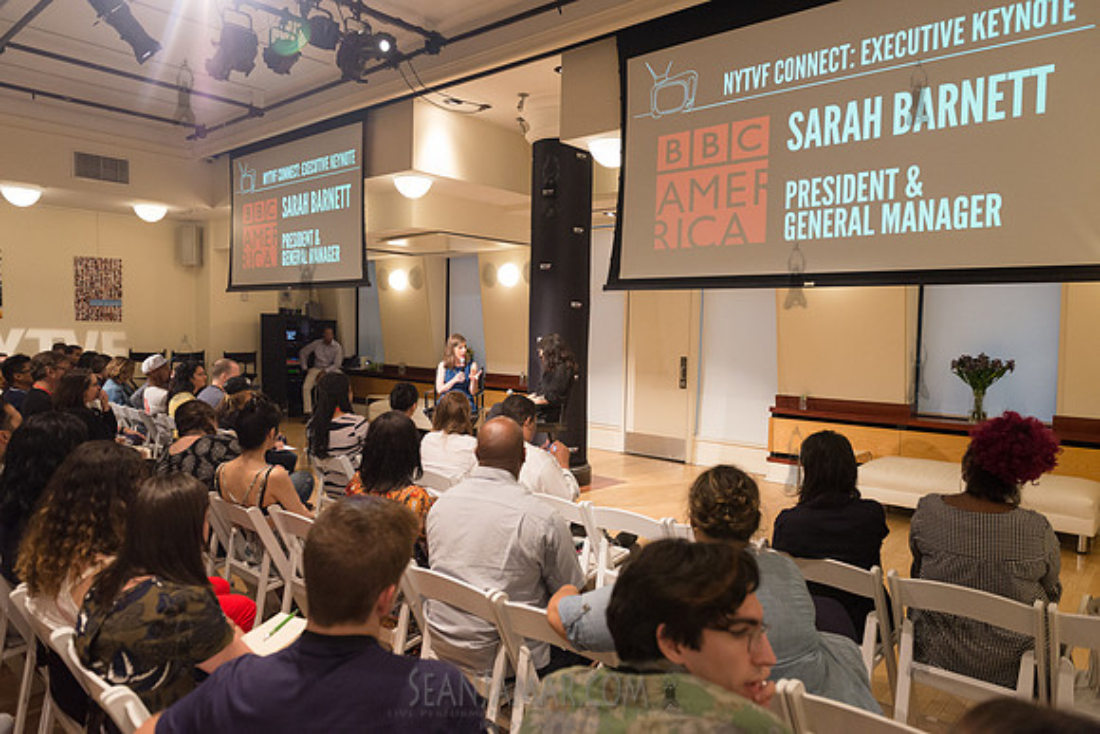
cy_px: 367
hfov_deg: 73.7
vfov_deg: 53.2
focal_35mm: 24
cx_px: 550
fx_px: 733
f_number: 4
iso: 2500
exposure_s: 1/200
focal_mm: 24
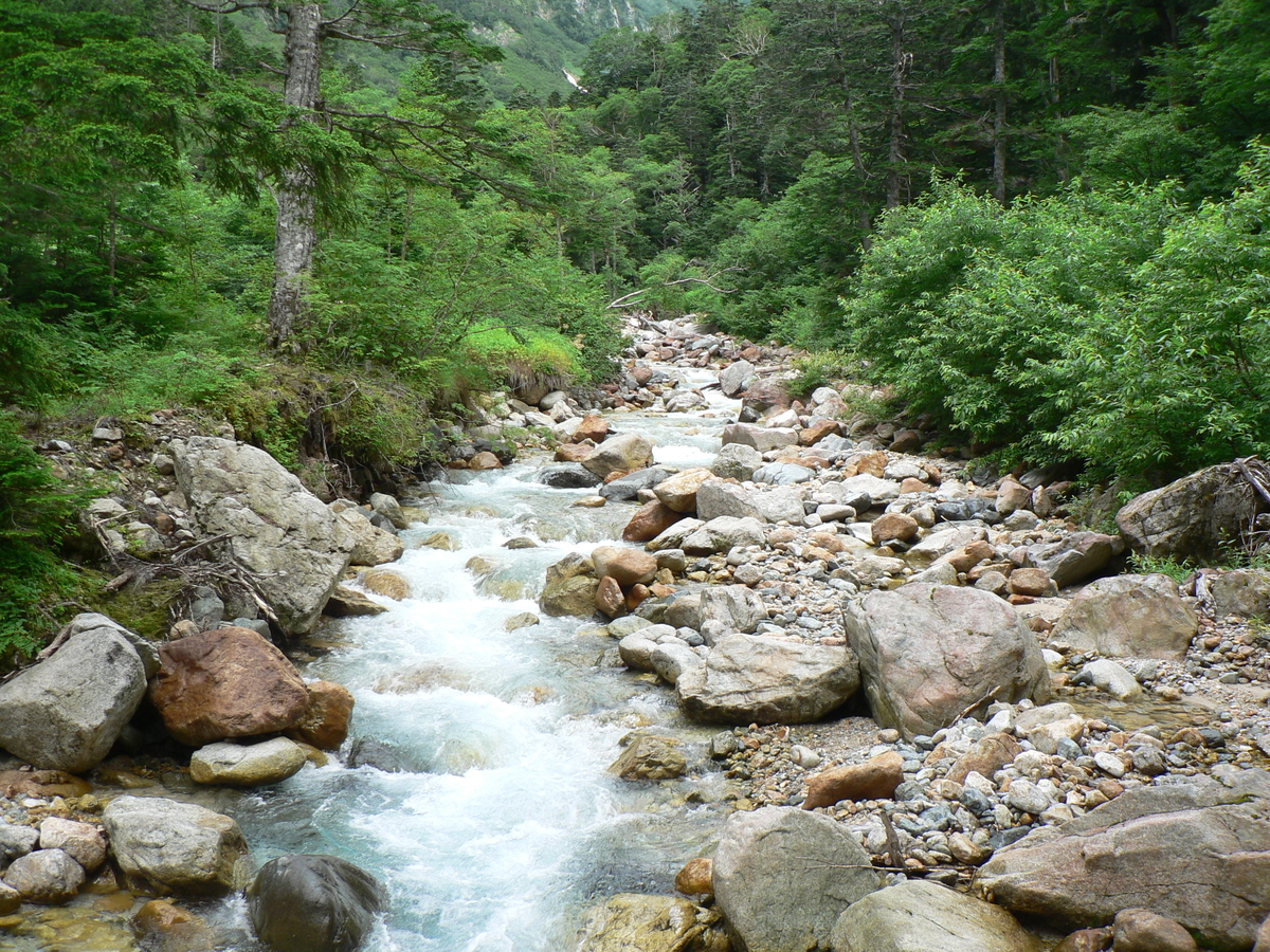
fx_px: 1321
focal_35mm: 36
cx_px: 635
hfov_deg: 51.4
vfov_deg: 39.7
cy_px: 476
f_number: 3.6
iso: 80
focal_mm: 6
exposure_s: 1/100
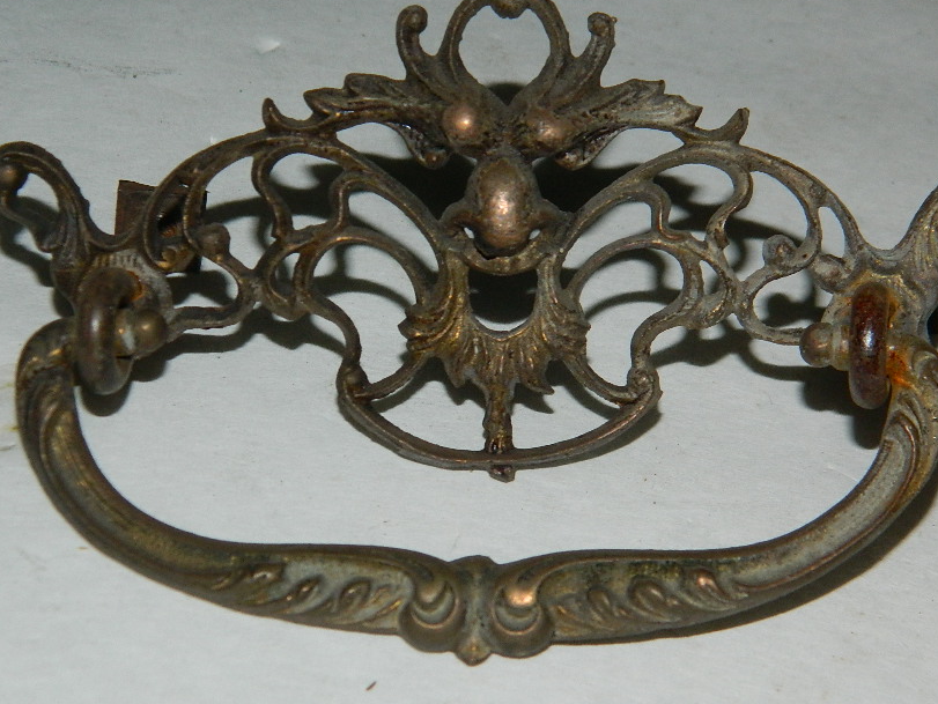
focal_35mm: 106
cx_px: 509
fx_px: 2874
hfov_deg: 18.5
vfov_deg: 14.0
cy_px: 334
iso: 200
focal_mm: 15.1
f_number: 11.9
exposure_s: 1/50
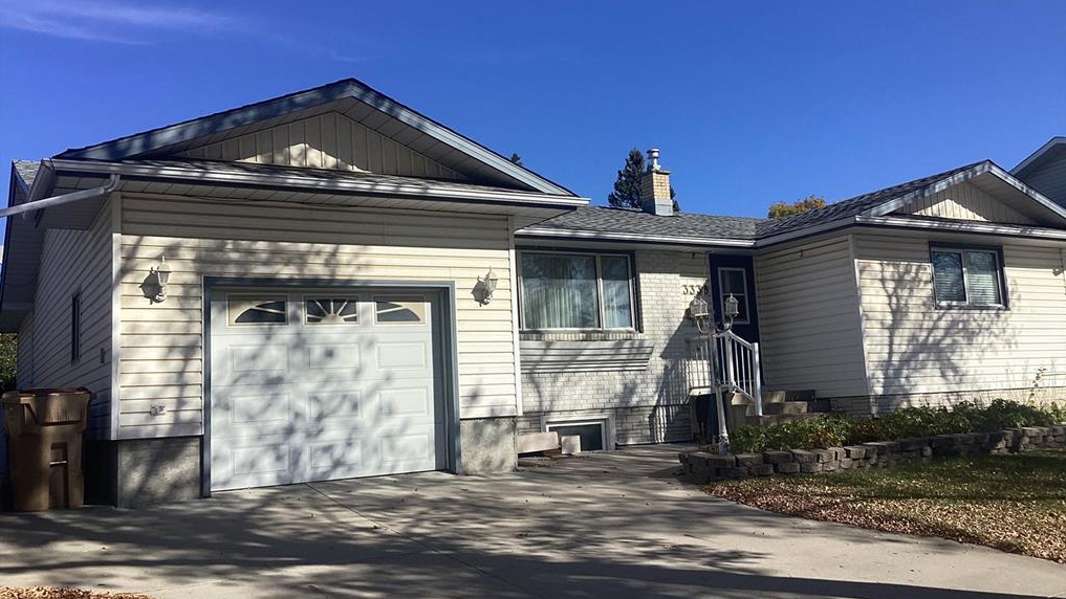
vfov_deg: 34.6
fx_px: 961
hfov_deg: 58.0
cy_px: 284
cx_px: 535
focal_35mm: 34
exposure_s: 1/1664
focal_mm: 3.3
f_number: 2.4
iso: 25
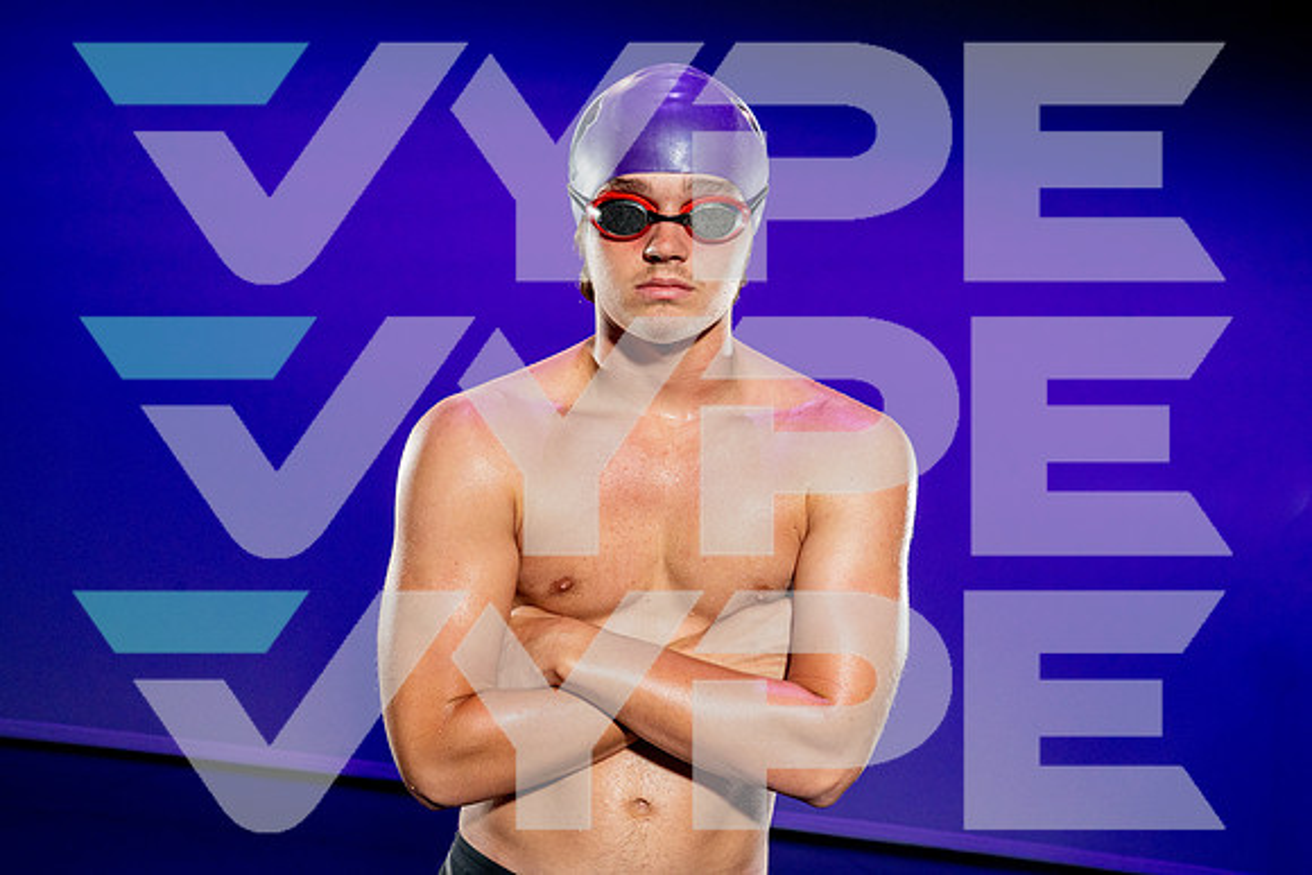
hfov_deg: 53.1
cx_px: 656
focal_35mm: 36
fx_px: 1312
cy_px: 438
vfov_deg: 36.9
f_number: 9
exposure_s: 1/250
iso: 2500
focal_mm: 36
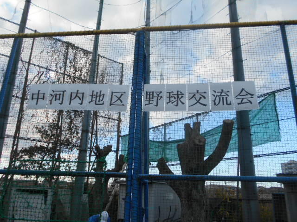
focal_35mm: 30
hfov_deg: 60.0
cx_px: 148
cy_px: 111
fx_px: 257
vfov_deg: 46.8
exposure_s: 1/320
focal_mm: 5.1
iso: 80
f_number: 3.4
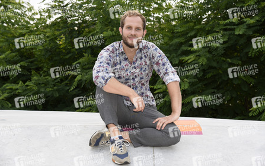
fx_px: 556
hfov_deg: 26.8
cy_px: 86
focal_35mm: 77
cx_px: 132
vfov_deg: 17.0
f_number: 6.3
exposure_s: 1/100
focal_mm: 75
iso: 1250
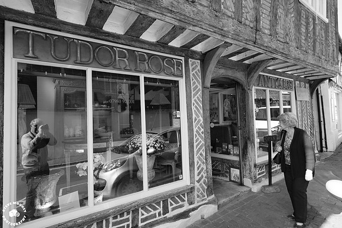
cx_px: 171
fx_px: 171
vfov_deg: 67.4
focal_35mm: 18
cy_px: 114
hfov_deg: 90.0
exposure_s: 1/125
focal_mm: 12
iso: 640
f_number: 9
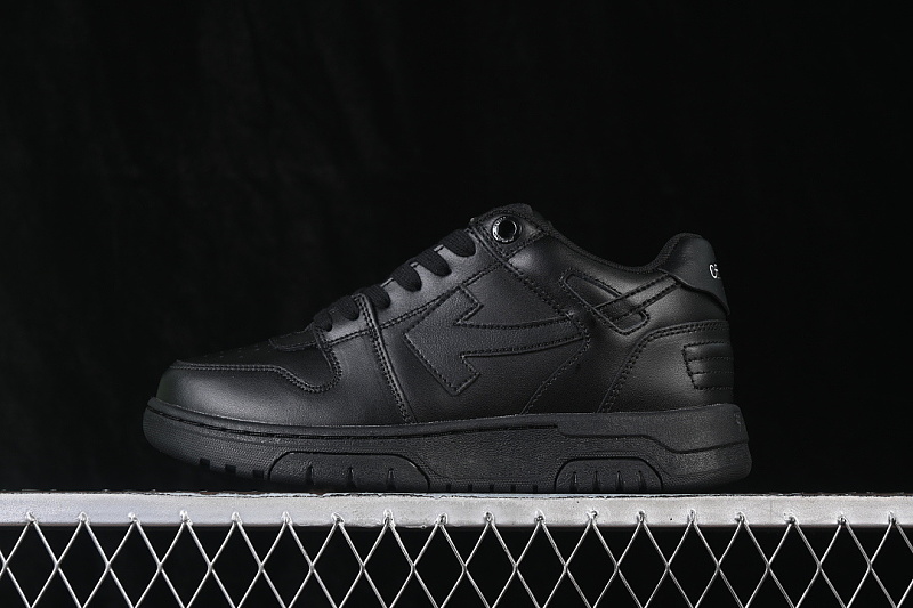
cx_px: 456
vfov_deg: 18.2
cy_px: 304
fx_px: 1902
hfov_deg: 27.0
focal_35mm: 75
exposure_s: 1/60
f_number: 6.3
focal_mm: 50
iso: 160
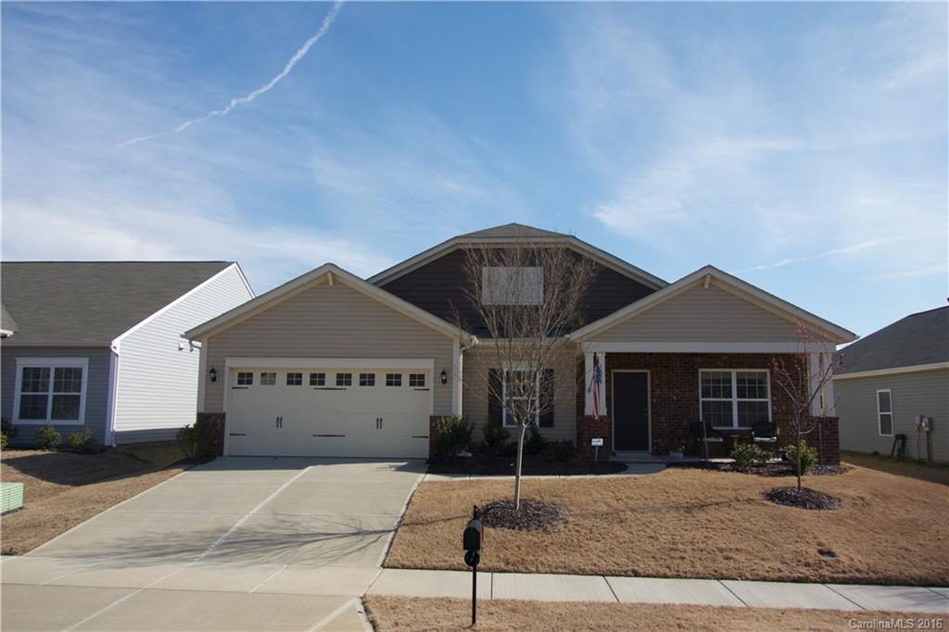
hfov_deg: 65.5
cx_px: 474
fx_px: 738
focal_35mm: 28
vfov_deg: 46.4
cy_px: 316
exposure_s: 1/800
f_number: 4.5
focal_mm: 10.4
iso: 125
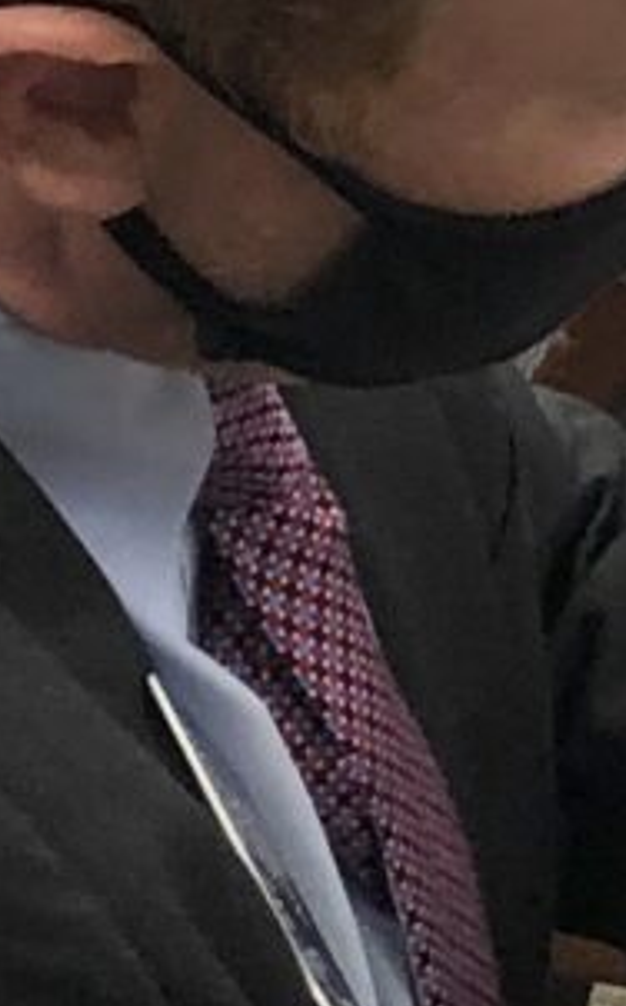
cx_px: 959
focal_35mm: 252
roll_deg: +0.5
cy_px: 420
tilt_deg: -23.3
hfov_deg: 5.2
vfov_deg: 8.3
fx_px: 6899
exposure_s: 1/30
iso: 32
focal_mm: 3.99
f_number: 1.8
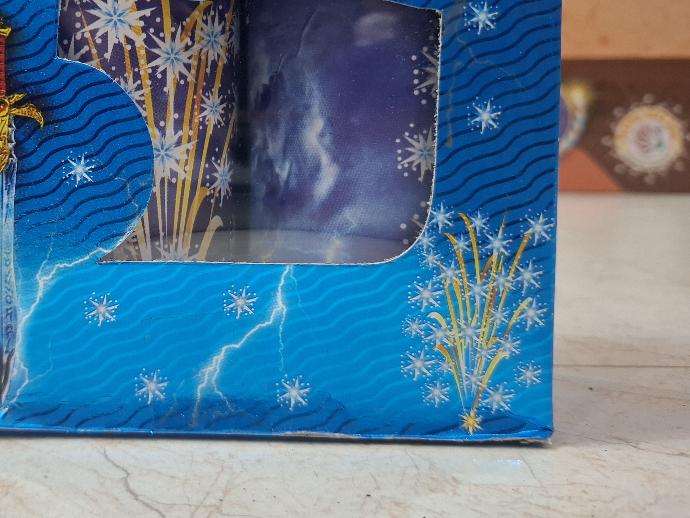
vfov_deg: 38.1
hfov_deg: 48.3
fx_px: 738
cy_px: 159
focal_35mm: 37
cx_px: 176
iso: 400
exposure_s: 1/25
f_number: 1.8
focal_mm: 5.54
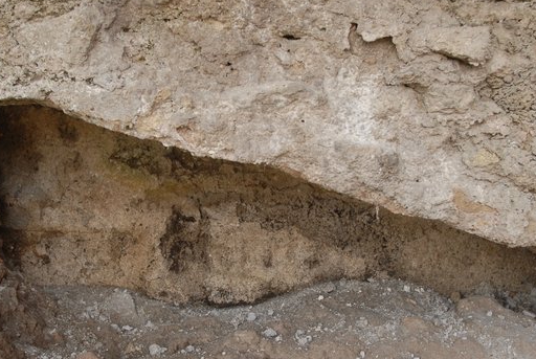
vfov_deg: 32.6
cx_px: 259
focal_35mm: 41
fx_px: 611
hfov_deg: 47.3
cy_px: 223
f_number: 4.5
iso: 200
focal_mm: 14
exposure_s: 1/80
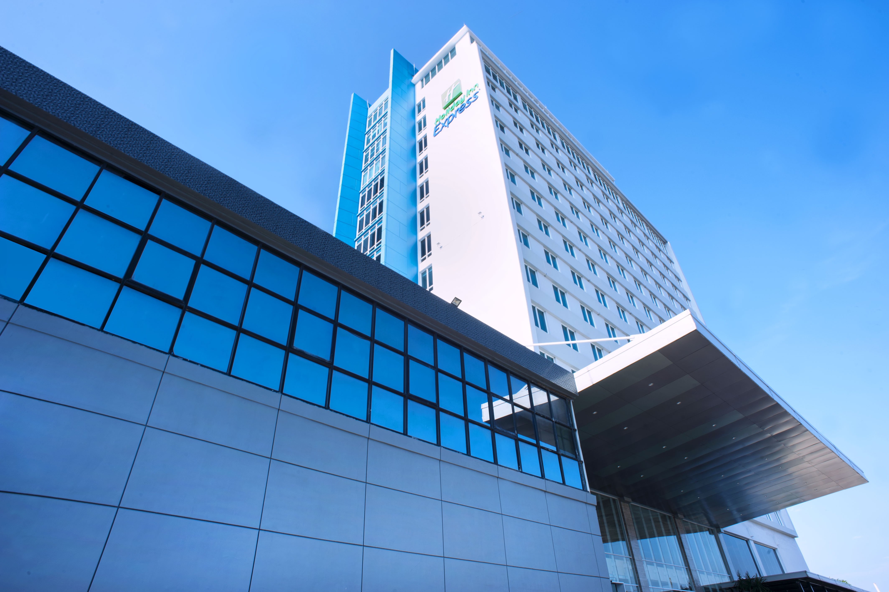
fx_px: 494
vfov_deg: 61.9
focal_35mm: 20
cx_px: 444
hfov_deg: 84.0
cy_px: 296
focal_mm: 20
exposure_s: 1/80
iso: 100
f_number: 20
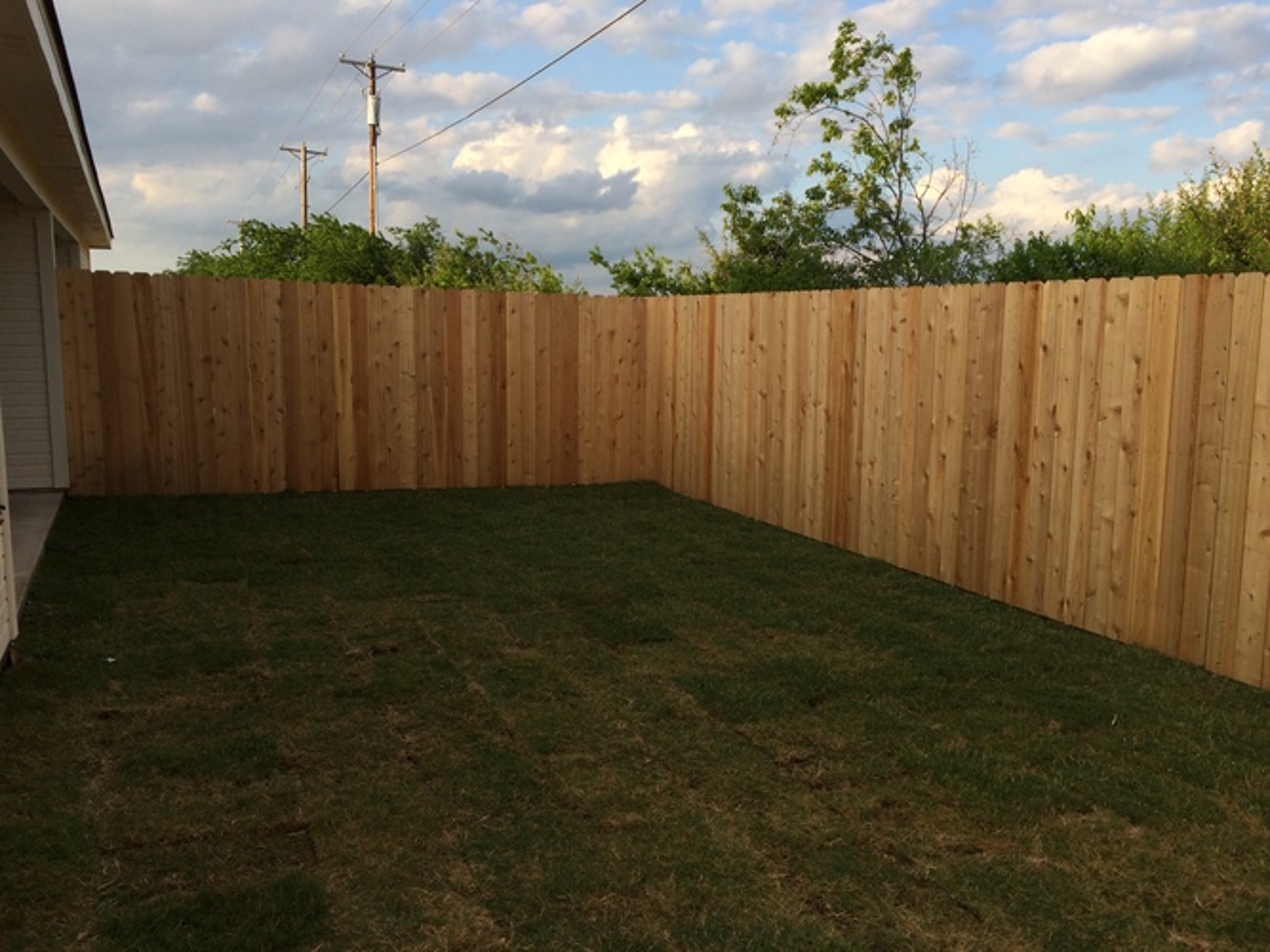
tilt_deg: -5.5
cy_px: 476
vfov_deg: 48.2
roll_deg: -0.3
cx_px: 635
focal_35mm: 29
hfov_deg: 61.7
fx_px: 1064
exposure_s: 1/760
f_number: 2.2
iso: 32
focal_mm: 4.15
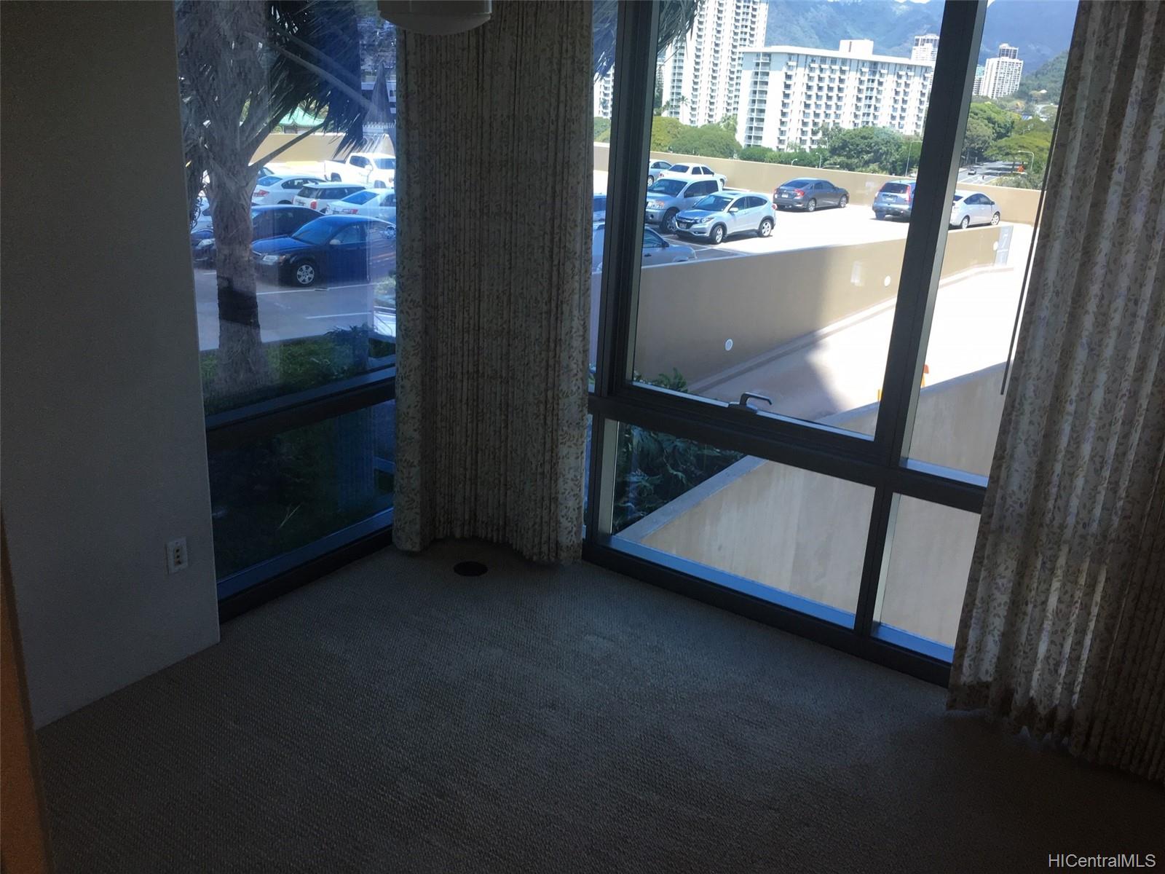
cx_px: 582
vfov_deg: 48.2
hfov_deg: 61.7
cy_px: 437
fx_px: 976
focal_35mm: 29
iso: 40
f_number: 2.2
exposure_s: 1/120
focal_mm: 4.15
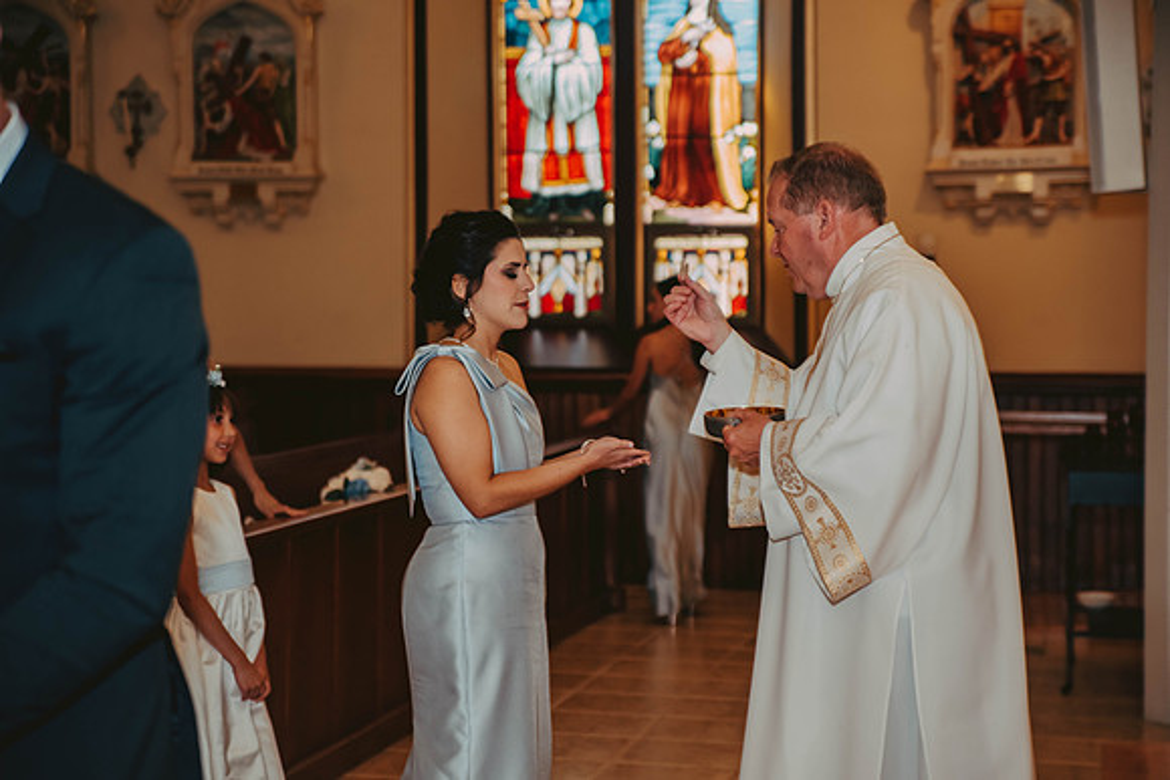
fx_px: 2438
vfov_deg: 18.2
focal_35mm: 75
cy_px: 390
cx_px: 585
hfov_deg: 27.0
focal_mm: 75
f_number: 2.8
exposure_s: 1/100
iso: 800
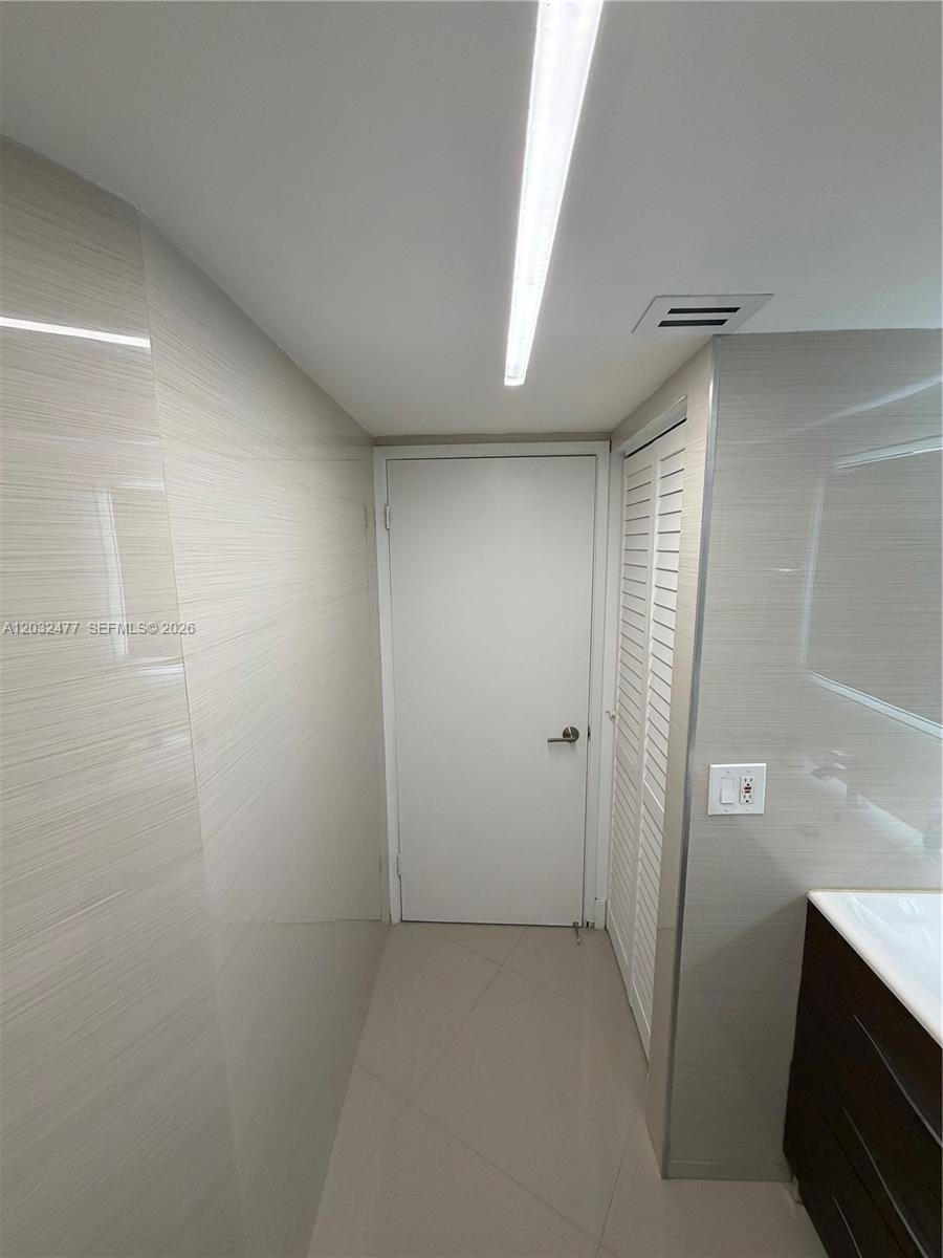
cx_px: 472
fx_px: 509
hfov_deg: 85.7
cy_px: 629
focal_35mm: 14
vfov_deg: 102.1
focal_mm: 2.22
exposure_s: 1/121
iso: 200
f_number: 2.2
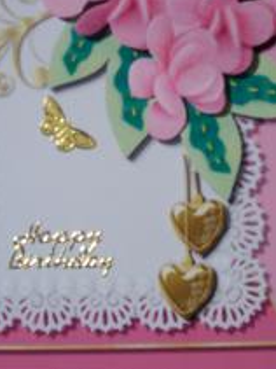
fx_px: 819
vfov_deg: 25.0
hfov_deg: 19.1
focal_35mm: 77
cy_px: 77
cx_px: 107
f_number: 4.5
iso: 100
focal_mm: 5.9
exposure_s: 1/2000
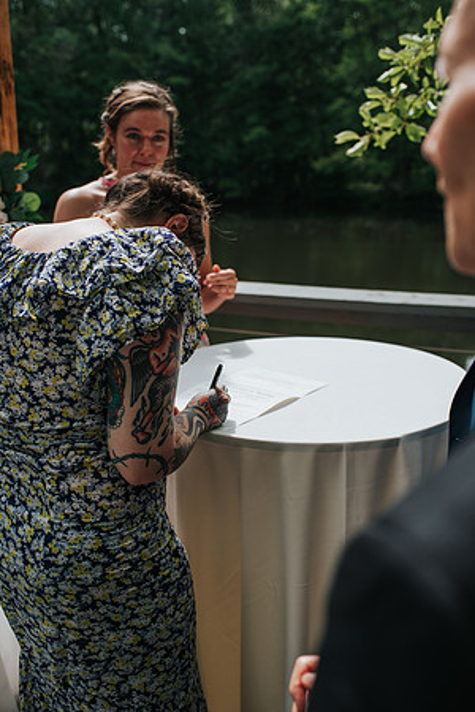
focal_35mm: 35
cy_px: 356
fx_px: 693
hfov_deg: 37.9
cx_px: 238
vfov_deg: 54.4
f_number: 3.5
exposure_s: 1/800
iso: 100
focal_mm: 35
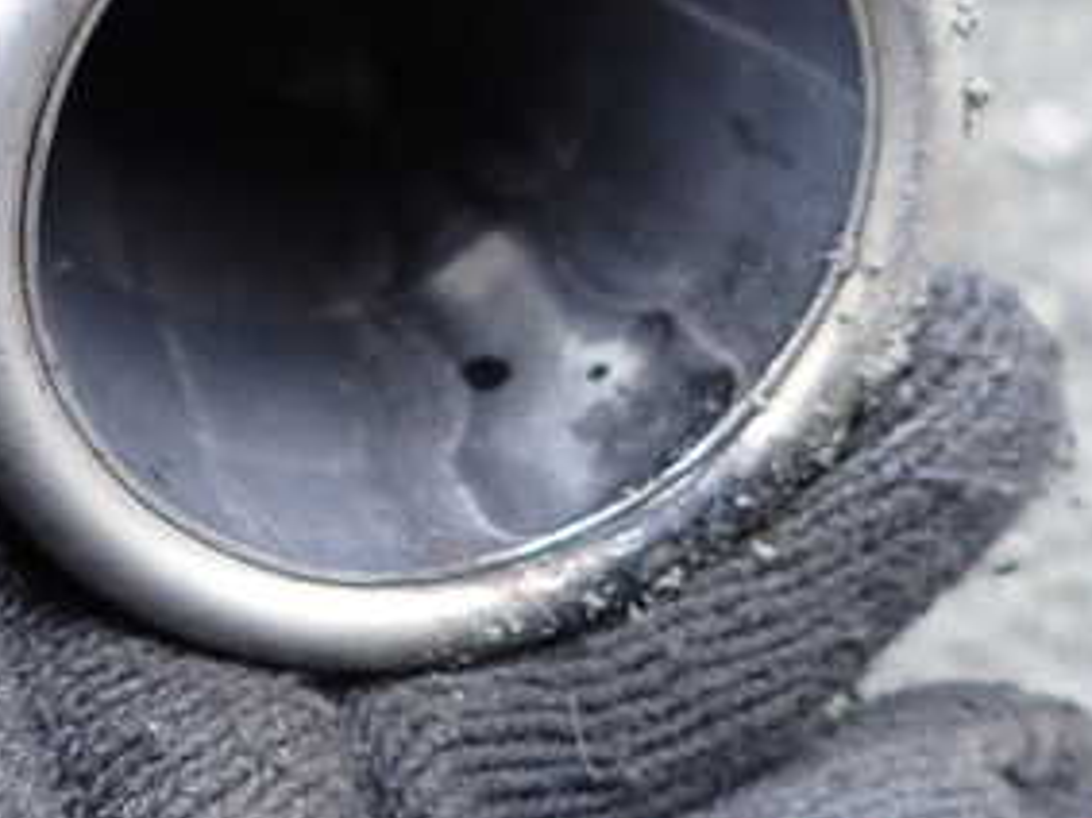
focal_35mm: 53
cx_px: 262
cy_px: 50
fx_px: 1671
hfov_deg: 35.3
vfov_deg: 26.4
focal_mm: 4.5
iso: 125
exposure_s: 1/60
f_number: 2
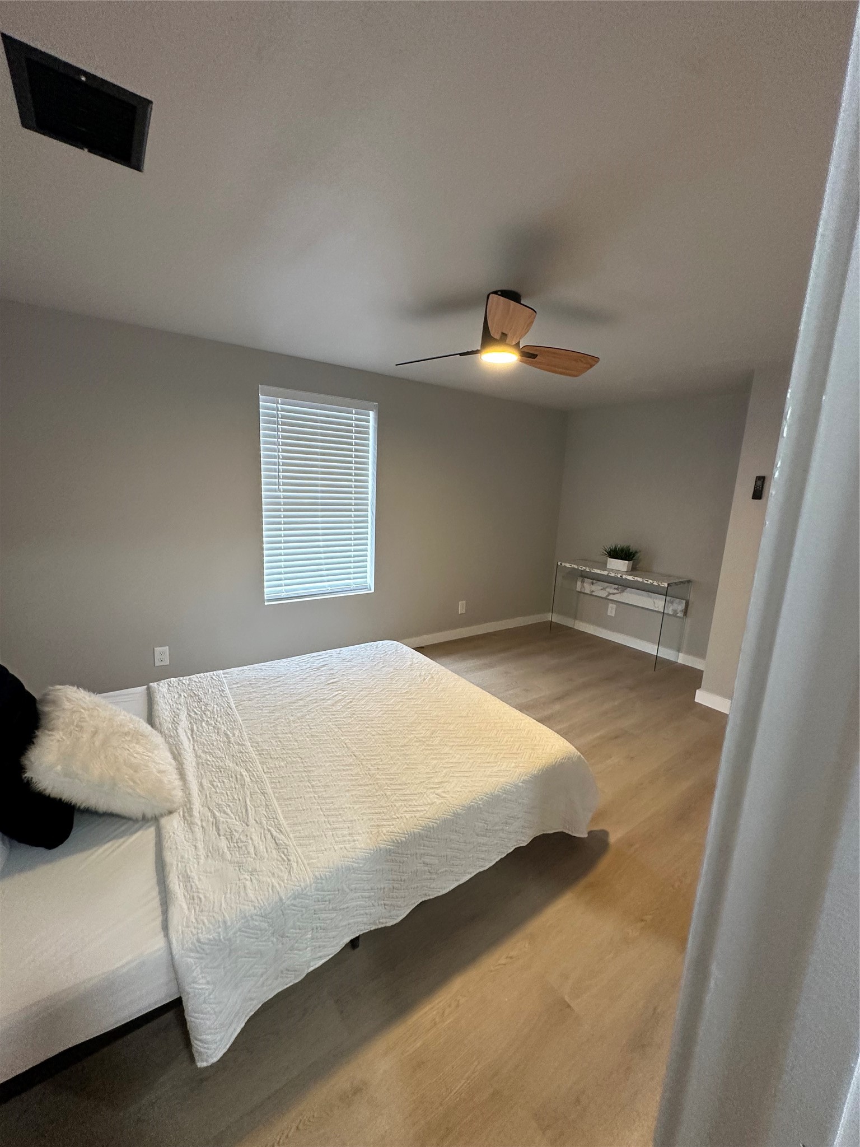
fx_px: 464
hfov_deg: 85.7
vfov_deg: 102.1
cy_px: 574
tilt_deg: -10.5
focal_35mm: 14
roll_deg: -5.1
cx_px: 430
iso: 250
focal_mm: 2.22
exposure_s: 1/120
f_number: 2.2
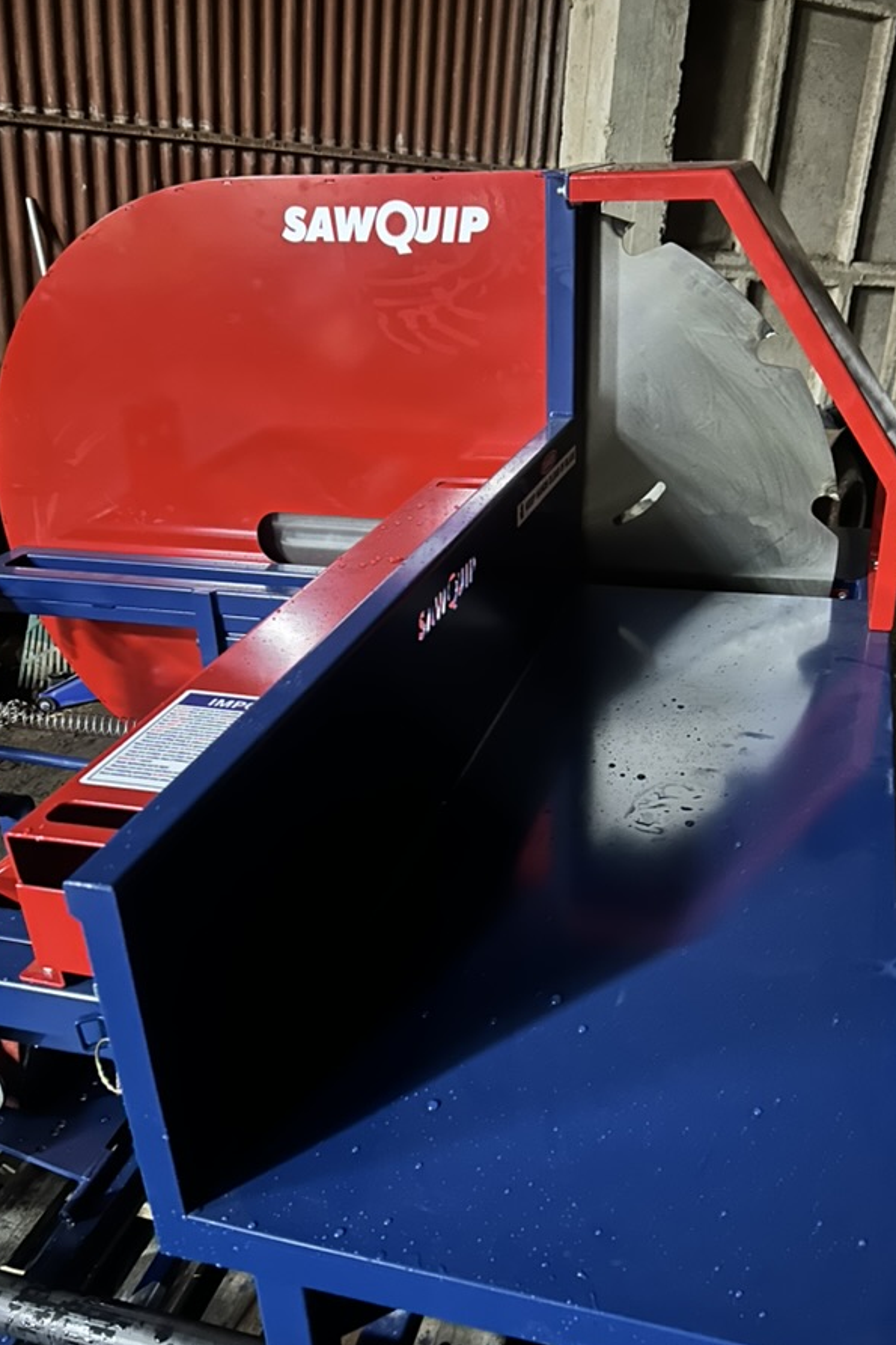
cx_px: 509
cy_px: 729
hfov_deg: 42.2
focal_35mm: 31
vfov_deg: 60.2
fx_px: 1158
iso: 1000
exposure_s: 1/9
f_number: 1.5
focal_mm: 5.7
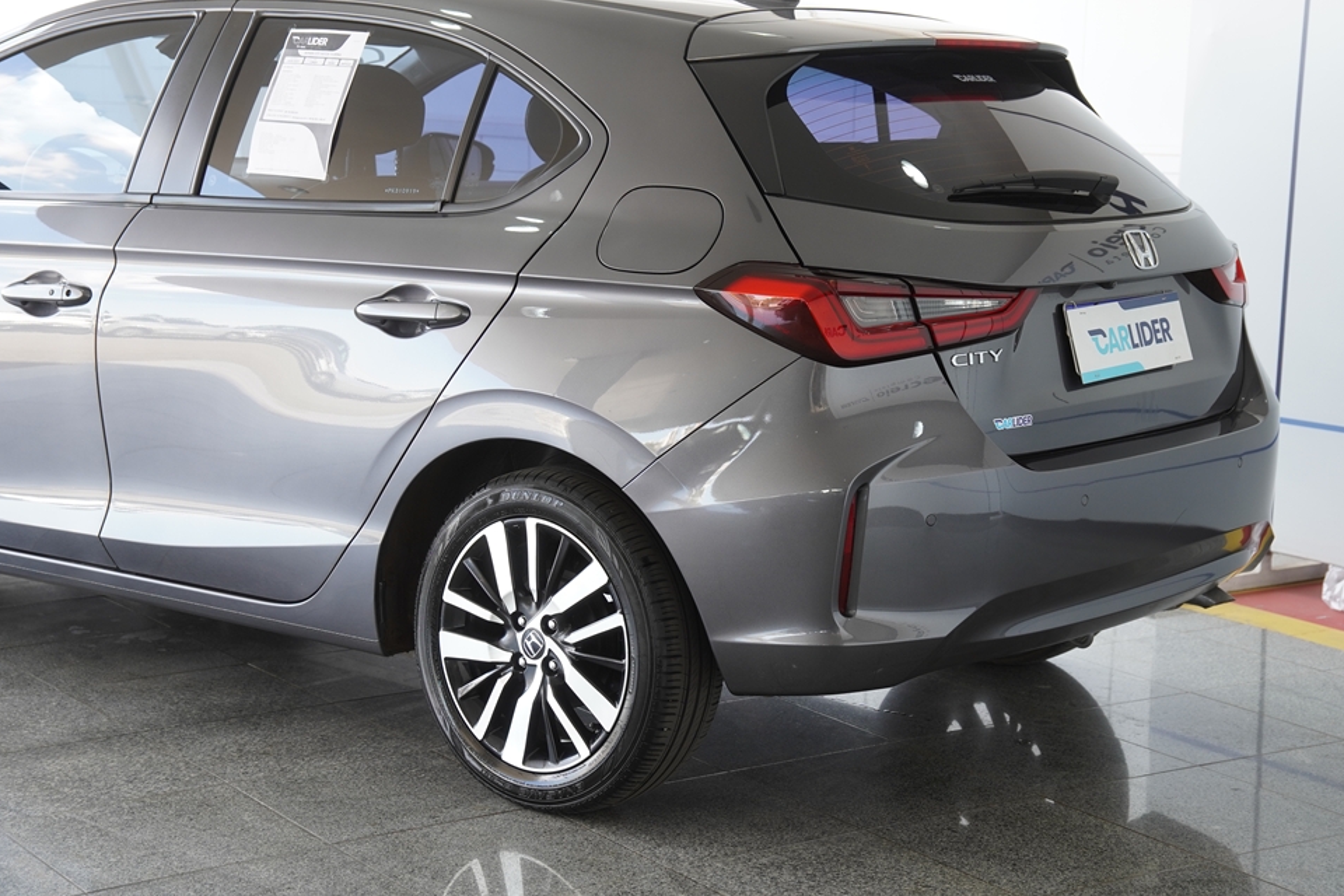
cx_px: 713
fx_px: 2389
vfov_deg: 21.2
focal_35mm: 64
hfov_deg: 31.4
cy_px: 419
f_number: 4
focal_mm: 40
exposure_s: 1/80
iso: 200
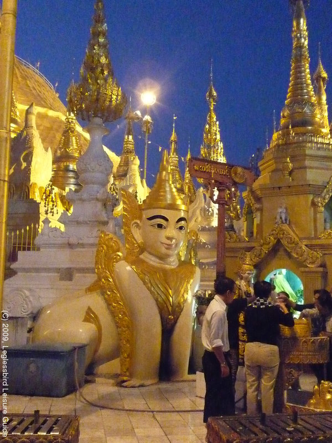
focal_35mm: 39
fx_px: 499
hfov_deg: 36.8
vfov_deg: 47.9
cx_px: 166
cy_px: 222
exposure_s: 1/40
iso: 1600
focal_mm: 4.9
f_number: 3.1
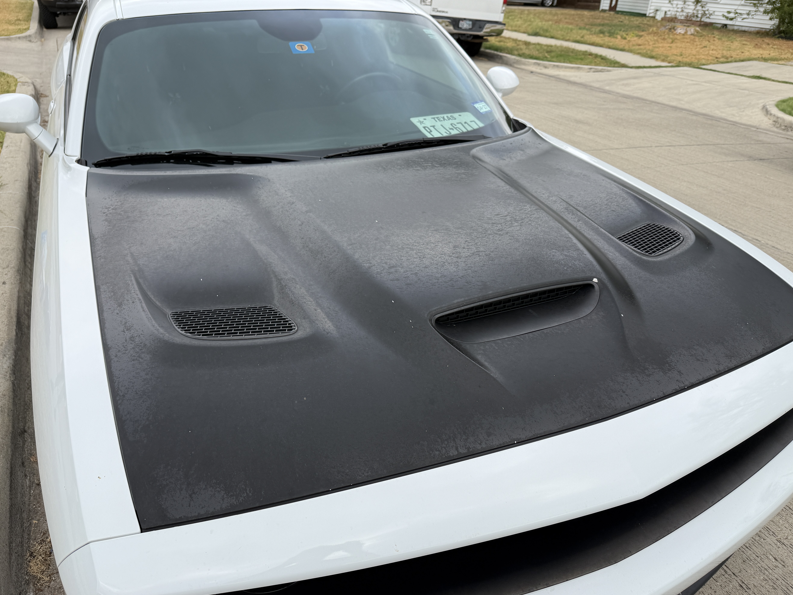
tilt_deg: -28.5
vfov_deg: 53.0
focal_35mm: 26
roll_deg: -3.0
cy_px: 321
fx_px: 596
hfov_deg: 67.3
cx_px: 403
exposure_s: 1/1337
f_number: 1.78
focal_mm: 6.76
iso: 80
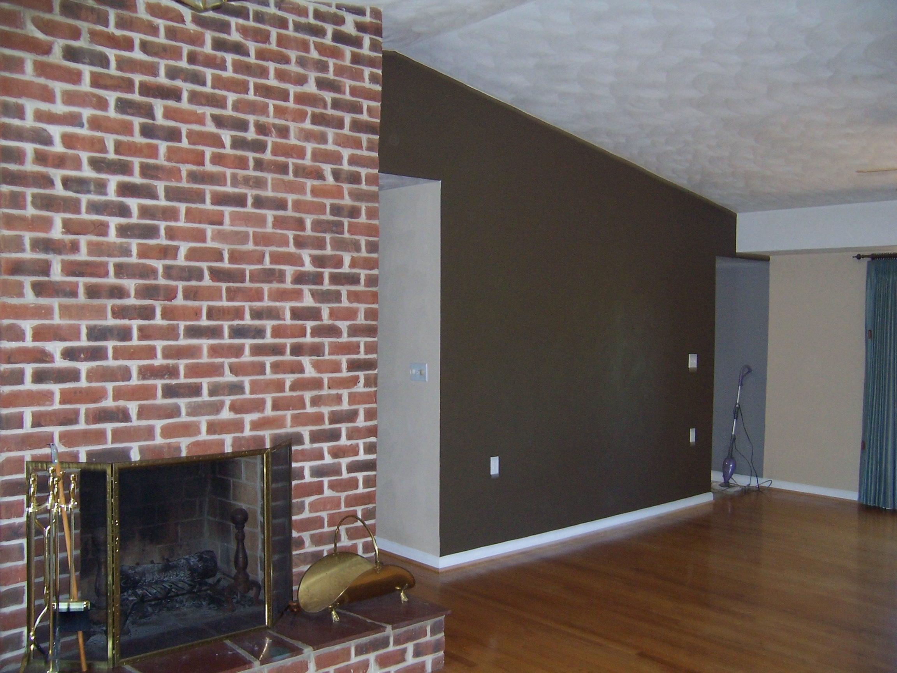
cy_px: 336
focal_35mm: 33
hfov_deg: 55.4
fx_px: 855
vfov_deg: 42.9
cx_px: 448
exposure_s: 1/60
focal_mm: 5.5
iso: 140
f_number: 2.8
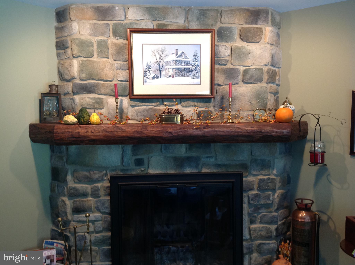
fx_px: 358
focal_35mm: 35
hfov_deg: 52.7
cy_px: 132
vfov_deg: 40.6
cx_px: 178
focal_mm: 4.28
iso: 125
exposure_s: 1/15
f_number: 2.4
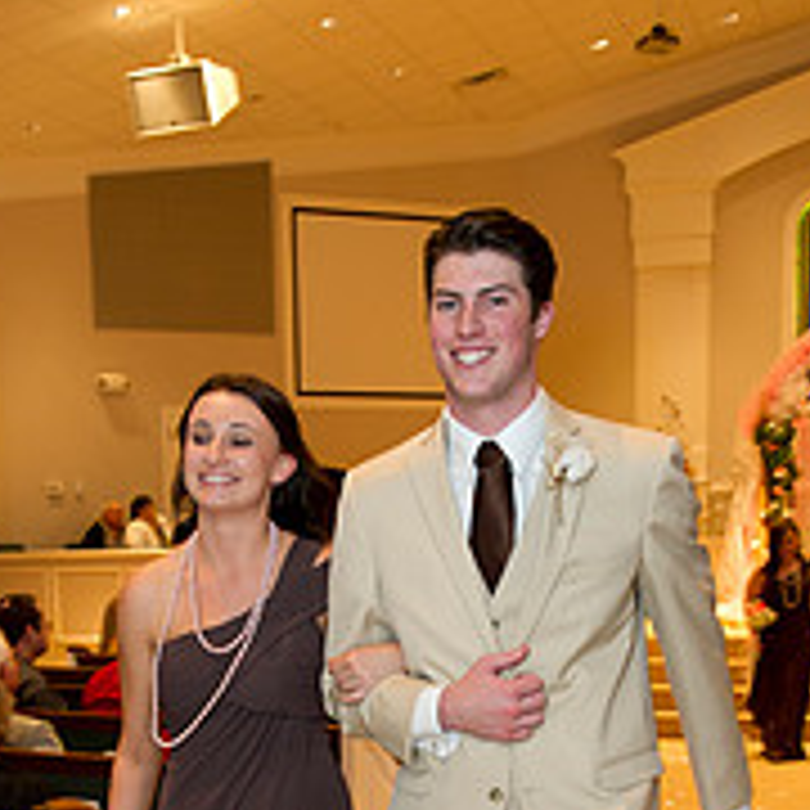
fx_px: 1800
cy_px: 846
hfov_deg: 25.3
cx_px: 317
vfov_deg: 24.0
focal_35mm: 68
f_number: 4.5
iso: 1600
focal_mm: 32
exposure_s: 1/125
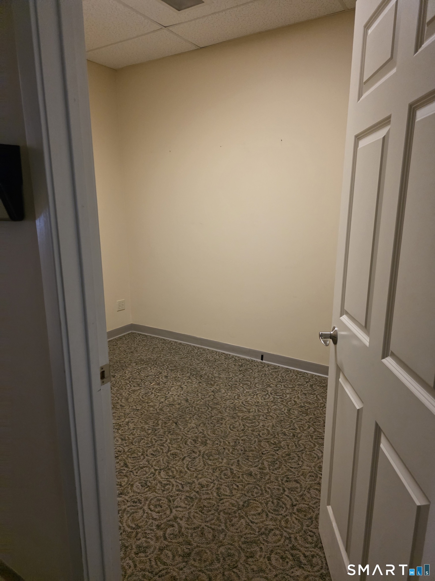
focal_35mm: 23
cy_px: 290
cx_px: 218
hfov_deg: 58.9
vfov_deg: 73.9
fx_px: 385
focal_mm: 6.3
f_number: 1.7
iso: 1250
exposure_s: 1/120
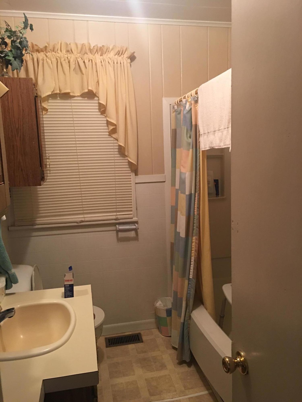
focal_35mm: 29
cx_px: 151
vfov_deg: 61.7
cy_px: 201
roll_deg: +0.5
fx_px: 337
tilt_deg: -5.4
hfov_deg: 48.2
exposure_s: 1/10
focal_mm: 4.15
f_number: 2.2
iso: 80
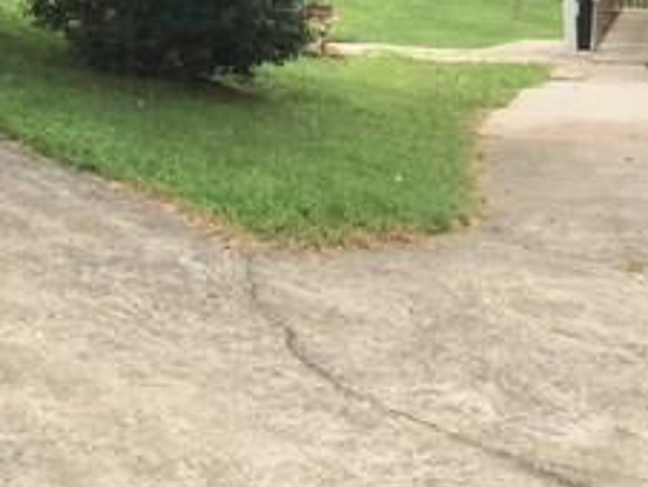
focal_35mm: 82
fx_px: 1537
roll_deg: -0.2
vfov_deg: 17.2
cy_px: -95
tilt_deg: +2.2
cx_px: 161
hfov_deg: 23.6
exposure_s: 1/2198
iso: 25
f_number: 2.2
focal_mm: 4.15
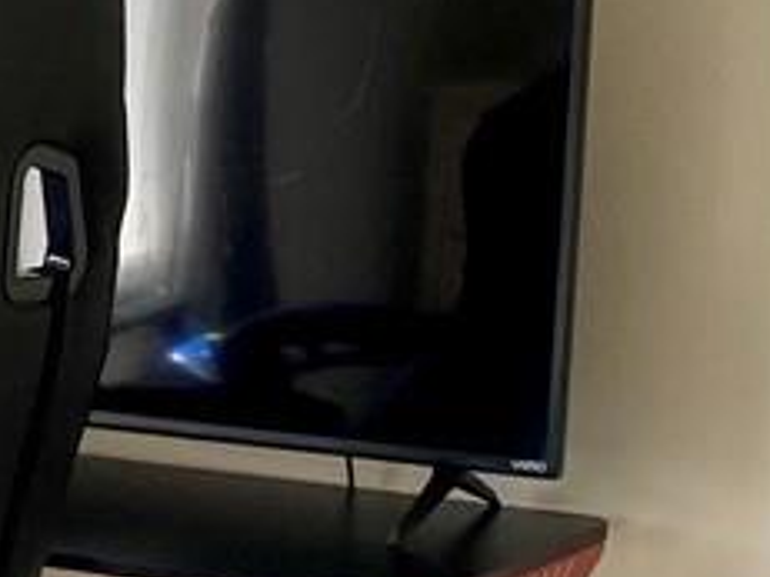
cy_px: 540
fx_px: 4002
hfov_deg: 10.5
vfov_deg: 8.2
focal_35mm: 180
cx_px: -520
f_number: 1.8
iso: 32
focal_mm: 4.25
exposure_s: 1/228
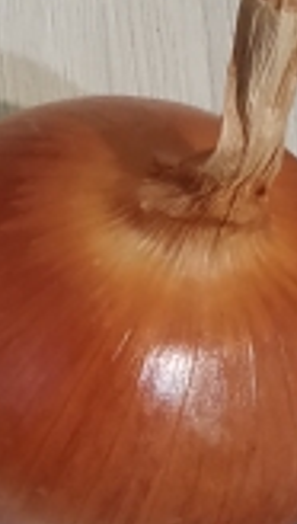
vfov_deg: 13.5
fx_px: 2212
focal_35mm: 159
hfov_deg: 5.6
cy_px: 374
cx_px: -1194
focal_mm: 3.94
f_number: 1.9
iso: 250
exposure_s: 1/25
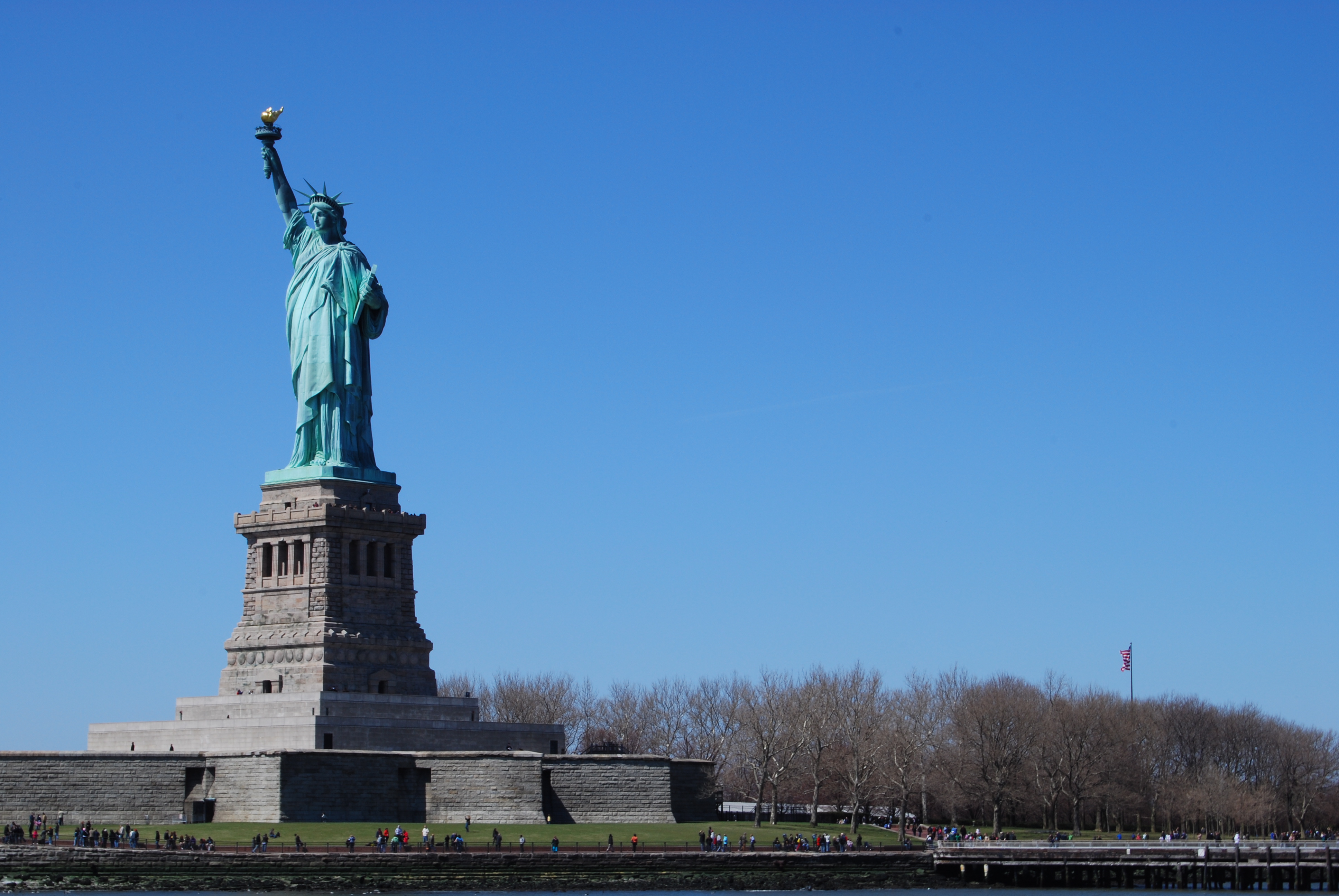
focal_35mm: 82
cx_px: 670
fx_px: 3072
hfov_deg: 24.6
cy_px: 448
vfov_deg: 16.6
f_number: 20
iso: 100
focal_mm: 55
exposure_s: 1/60
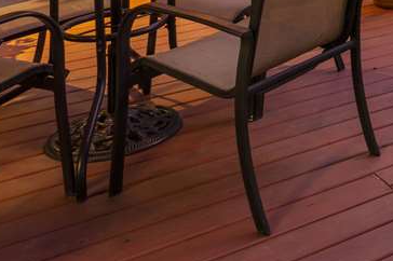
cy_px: -196
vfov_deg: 17.2
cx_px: 536
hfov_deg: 25.4
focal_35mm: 66
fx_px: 720
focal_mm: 16
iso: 100
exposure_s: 3.2
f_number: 6.3
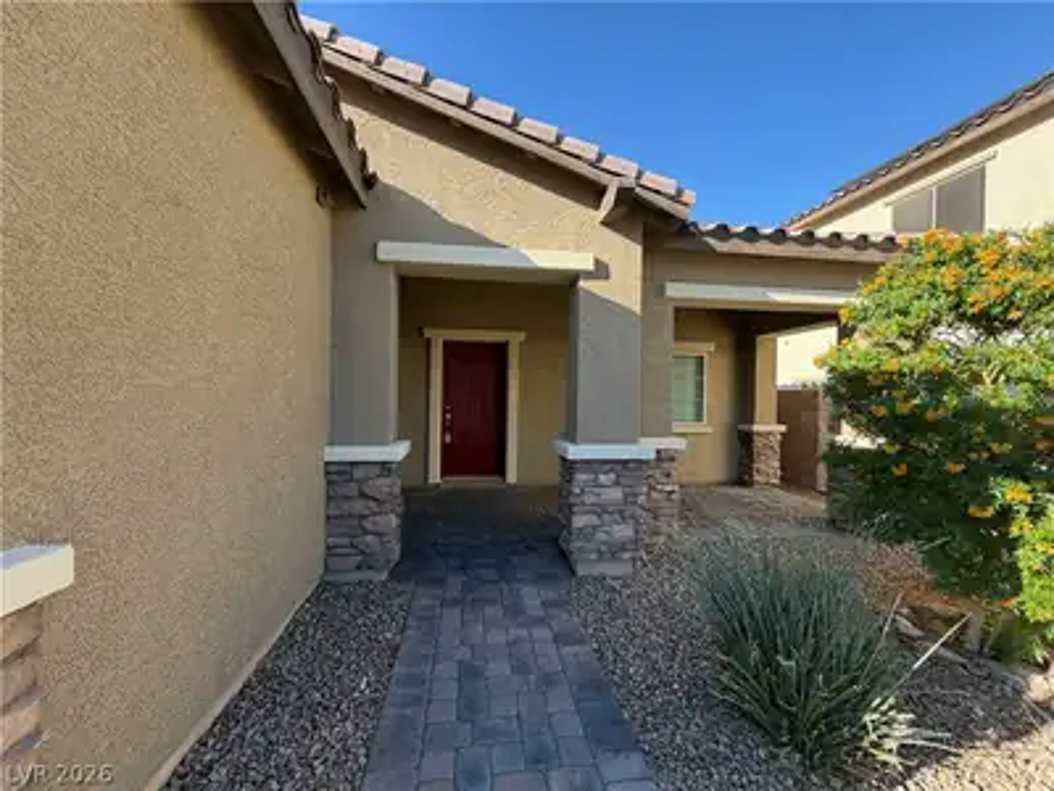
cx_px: 527
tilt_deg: +0.7
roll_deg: -0.3
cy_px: 396
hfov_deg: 102.1
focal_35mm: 14
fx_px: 426
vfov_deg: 85.7
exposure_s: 1/502
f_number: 2.2
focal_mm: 2.22
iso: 64
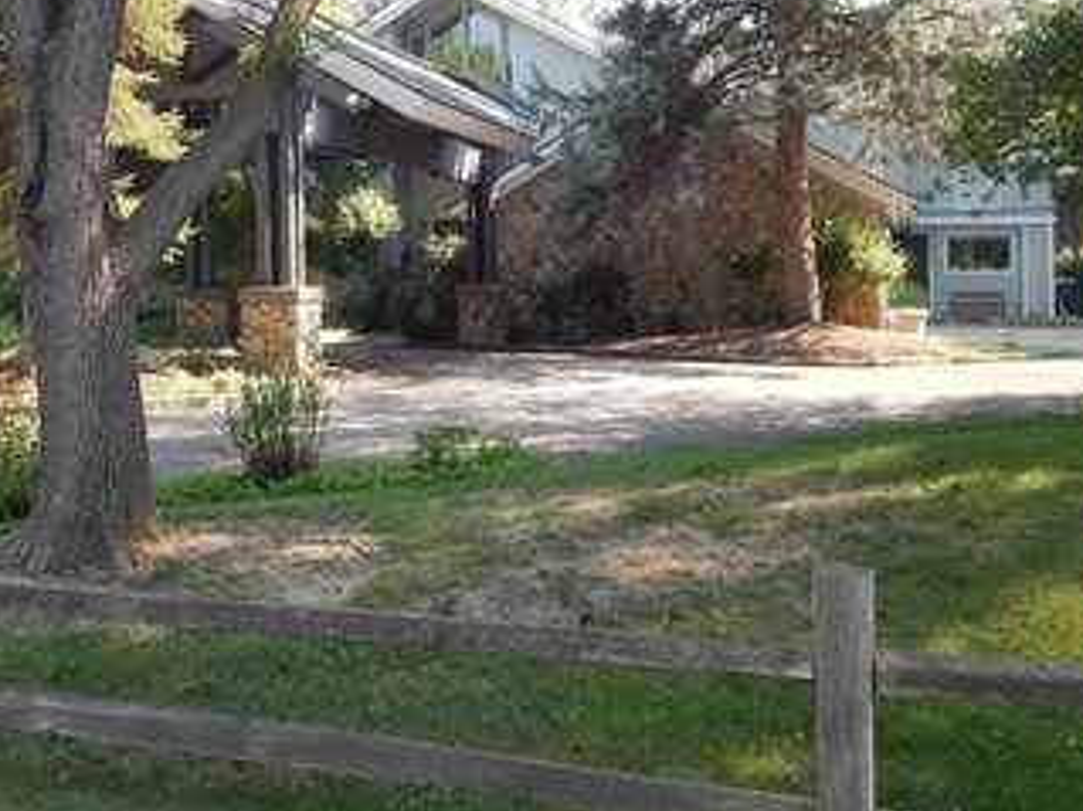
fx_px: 1407
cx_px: 373
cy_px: 271
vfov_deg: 31.9
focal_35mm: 45
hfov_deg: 41.6
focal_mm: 5.1
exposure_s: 1/200
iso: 125
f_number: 3.2
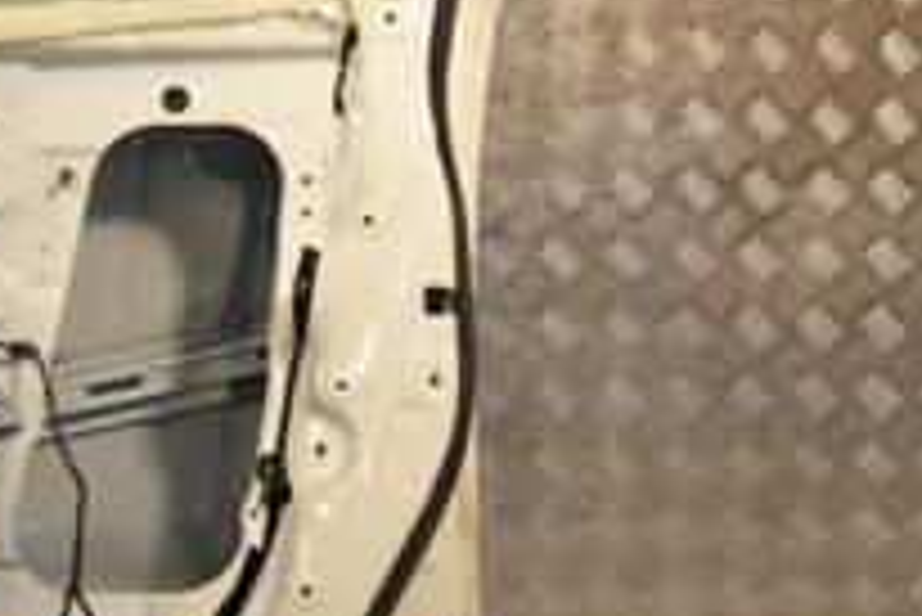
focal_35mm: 79
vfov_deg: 17.2
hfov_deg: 24.4
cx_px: -13
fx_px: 2025
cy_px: 144
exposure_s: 1/200
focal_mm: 18
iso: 800
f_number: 7.1
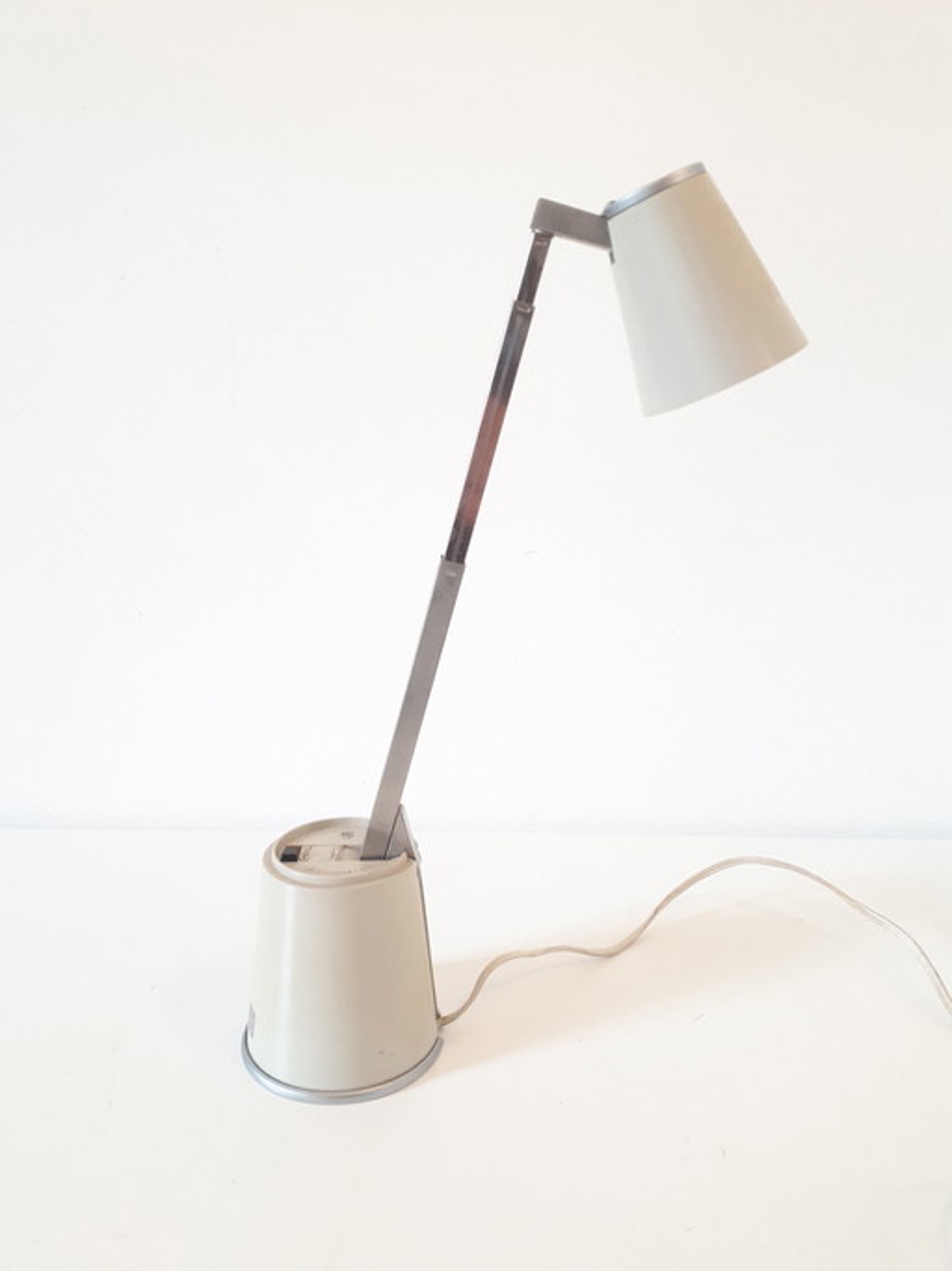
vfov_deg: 65.3
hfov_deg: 51.3
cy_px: 636
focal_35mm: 27
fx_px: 990
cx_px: 476
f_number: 1.9
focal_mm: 3.6
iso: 125
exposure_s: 1/33
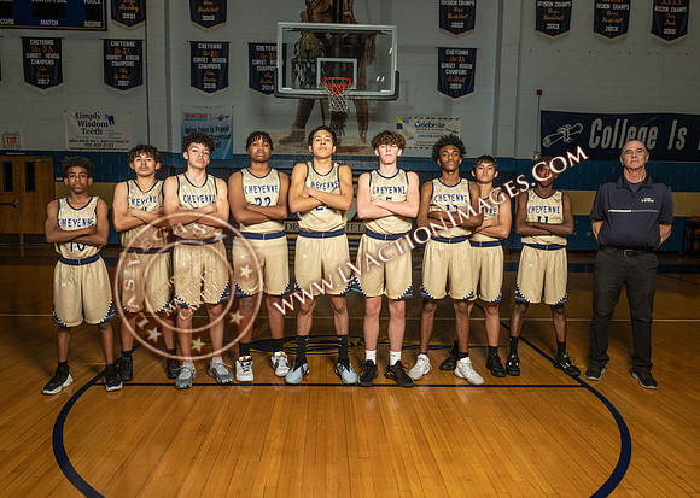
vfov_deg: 49.0
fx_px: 546
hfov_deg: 65.3
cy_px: 249
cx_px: 339
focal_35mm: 28
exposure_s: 1/125
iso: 125
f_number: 7.1
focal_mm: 26
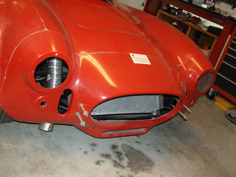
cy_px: 88
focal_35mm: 38
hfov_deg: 49.0
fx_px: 259
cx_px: 118
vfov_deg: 37.7
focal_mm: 7.8
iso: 100
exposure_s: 1/40
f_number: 2.8
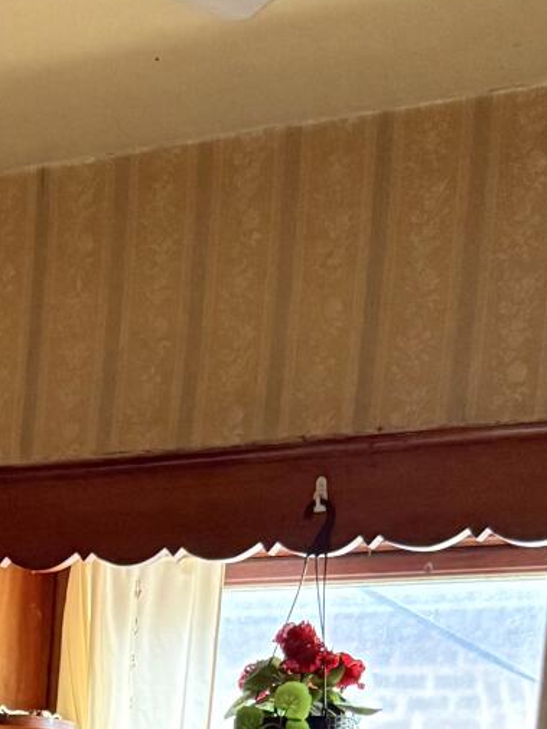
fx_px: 2001
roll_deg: -3.9
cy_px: 1146
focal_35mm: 95
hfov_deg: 15.2
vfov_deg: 18.0
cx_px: -36
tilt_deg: -6.4
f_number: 1.78
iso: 800
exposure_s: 1/56
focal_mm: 6.76
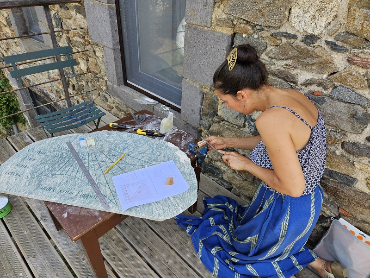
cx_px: 185
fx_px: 246
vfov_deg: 58.9
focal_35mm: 23
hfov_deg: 73.9
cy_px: 139
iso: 25
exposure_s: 1/210
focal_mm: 5.4
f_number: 1.8
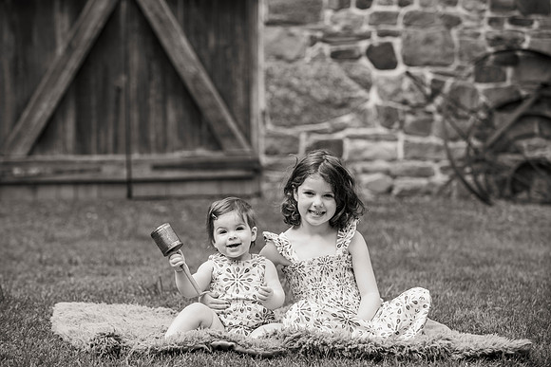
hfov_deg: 18.4
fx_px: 1700
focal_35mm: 111
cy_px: 191
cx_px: 262
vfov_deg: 12.3
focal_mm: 105
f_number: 4
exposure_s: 1/1600
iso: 400
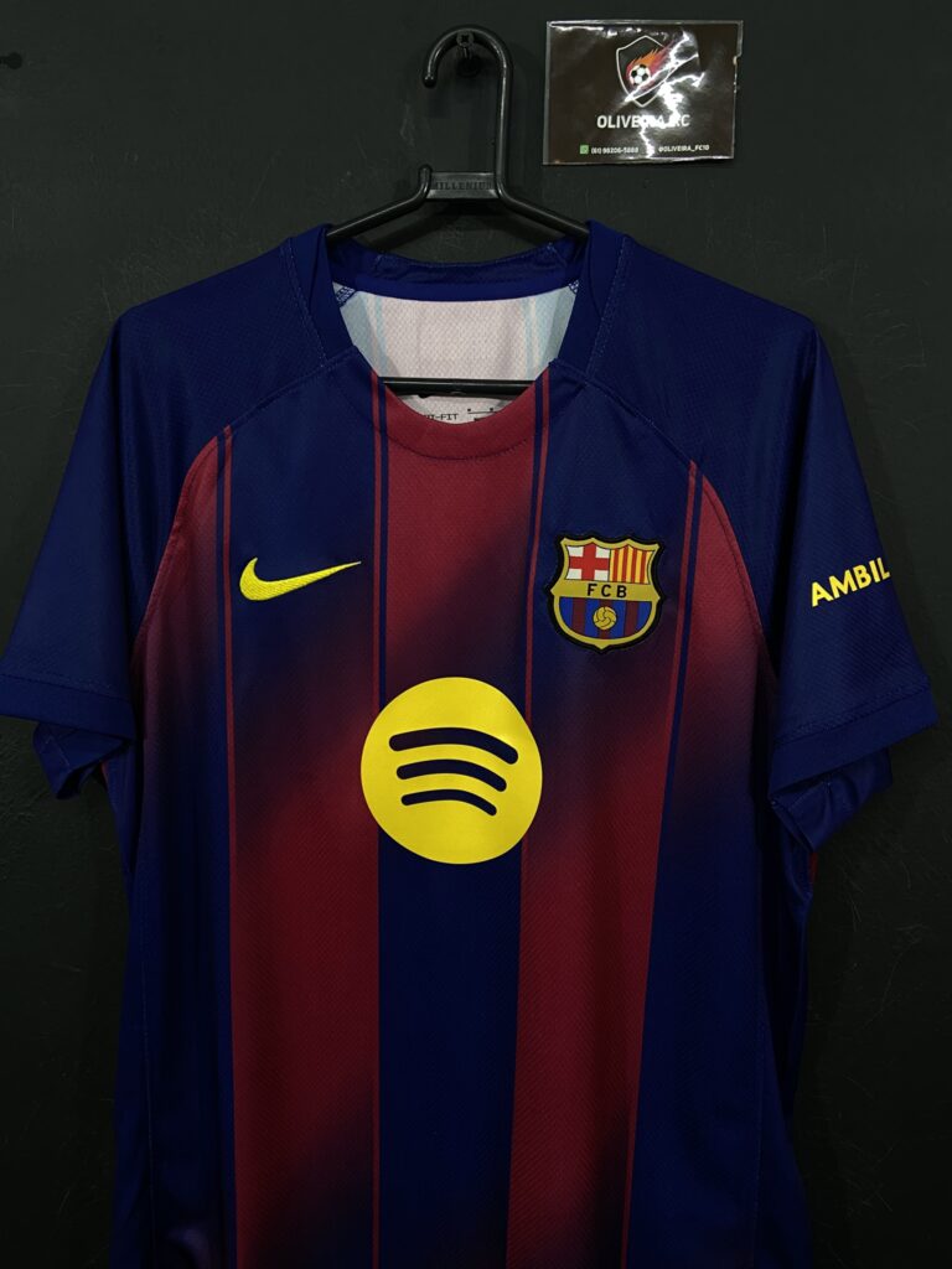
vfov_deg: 67.3
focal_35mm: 26
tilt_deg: -6.2
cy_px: 634
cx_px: 476
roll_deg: -0.3
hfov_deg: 53.1
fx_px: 953
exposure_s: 1/60
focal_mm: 4.25
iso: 250
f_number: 1.8
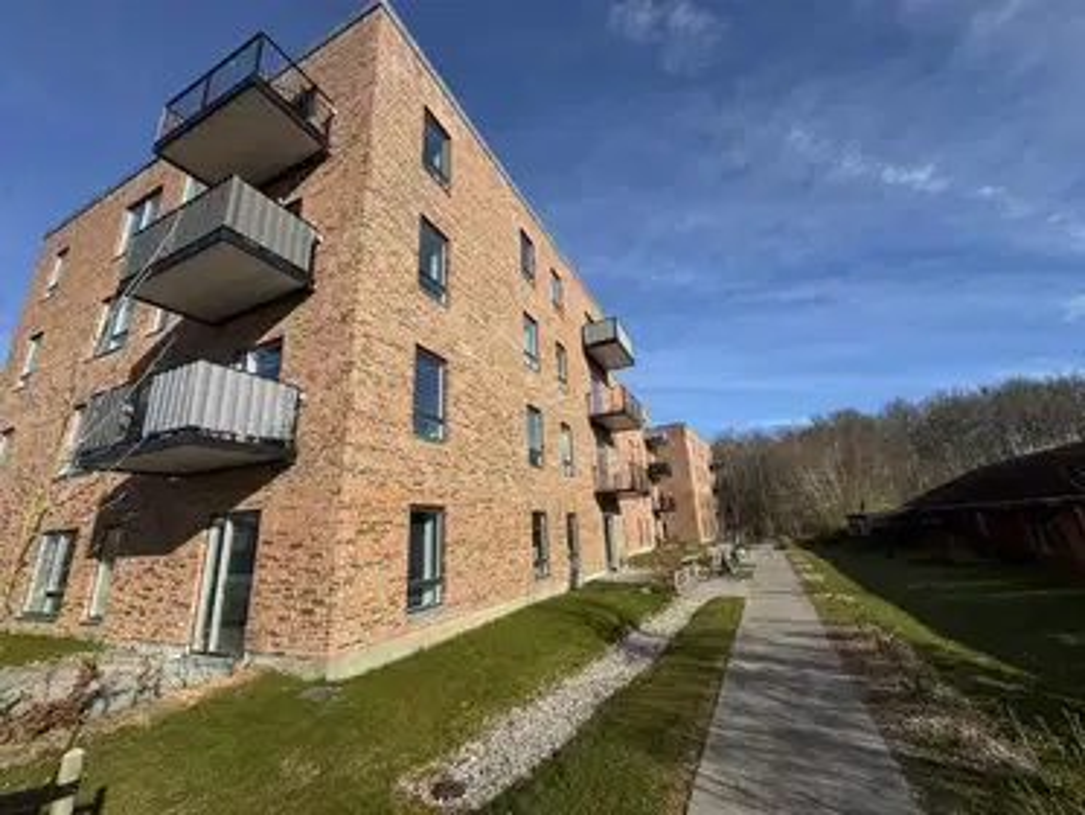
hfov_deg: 102.0
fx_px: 439
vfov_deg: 85.7
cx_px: 542
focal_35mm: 14
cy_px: 408
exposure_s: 1/2273
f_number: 2.2
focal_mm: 2.22
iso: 50
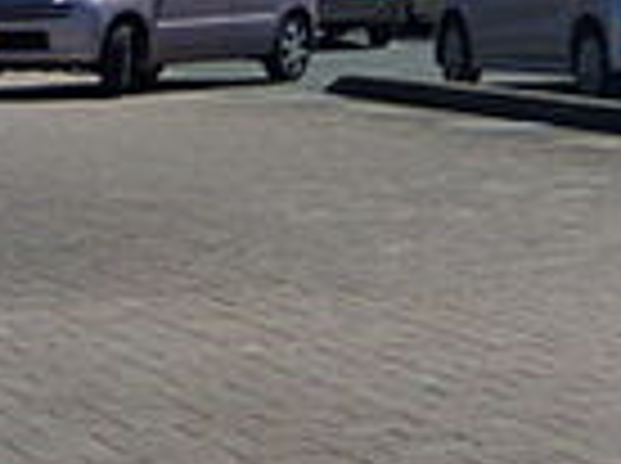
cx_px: 1372
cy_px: -484
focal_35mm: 162
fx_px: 2901
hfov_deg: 10.8
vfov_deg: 8.6
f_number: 10
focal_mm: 6.5
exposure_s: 1/250
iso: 100
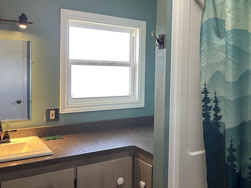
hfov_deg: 49.9
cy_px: 80
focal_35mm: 37
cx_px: 149
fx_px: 268
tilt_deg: -2.1
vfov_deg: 38.6
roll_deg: -1.0
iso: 125
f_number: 1.5
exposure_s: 1/120
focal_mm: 5.7
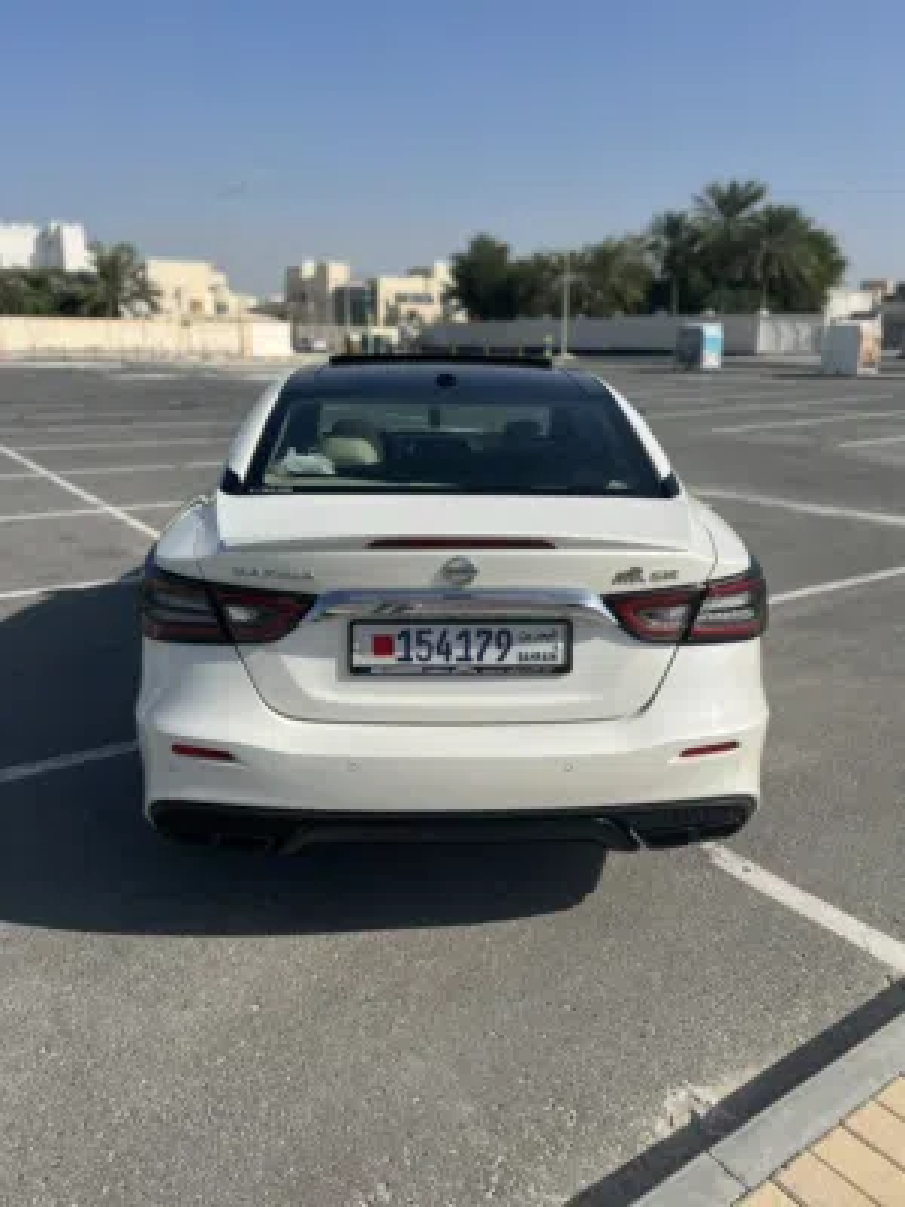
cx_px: 452
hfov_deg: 53.1
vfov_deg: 67.3
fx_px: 906
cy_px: 604
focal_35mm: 26
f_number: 1.5
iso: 50
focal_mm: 5.7
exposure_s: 1/6993
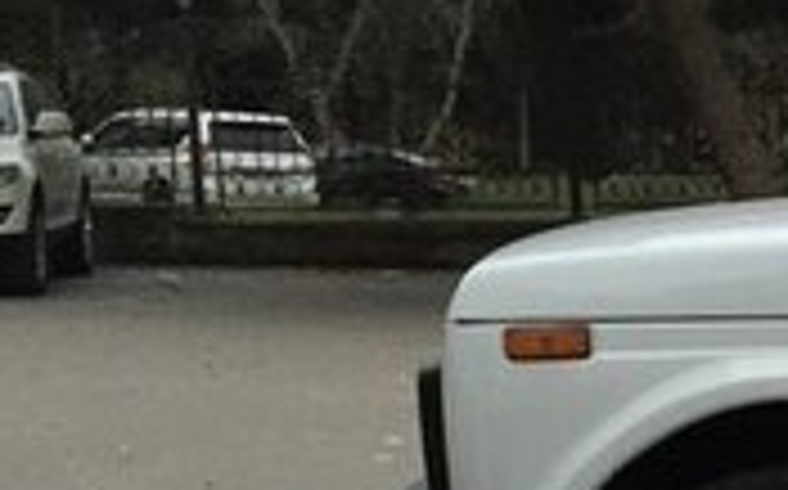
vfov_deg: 11.1
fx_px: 2489
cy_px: 515
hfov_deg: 15.2
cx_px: 1481
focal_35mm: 116
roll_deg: +0.7
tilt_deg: -7.4
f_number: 2.2
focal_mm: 4.15
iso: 64
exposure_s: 1/33
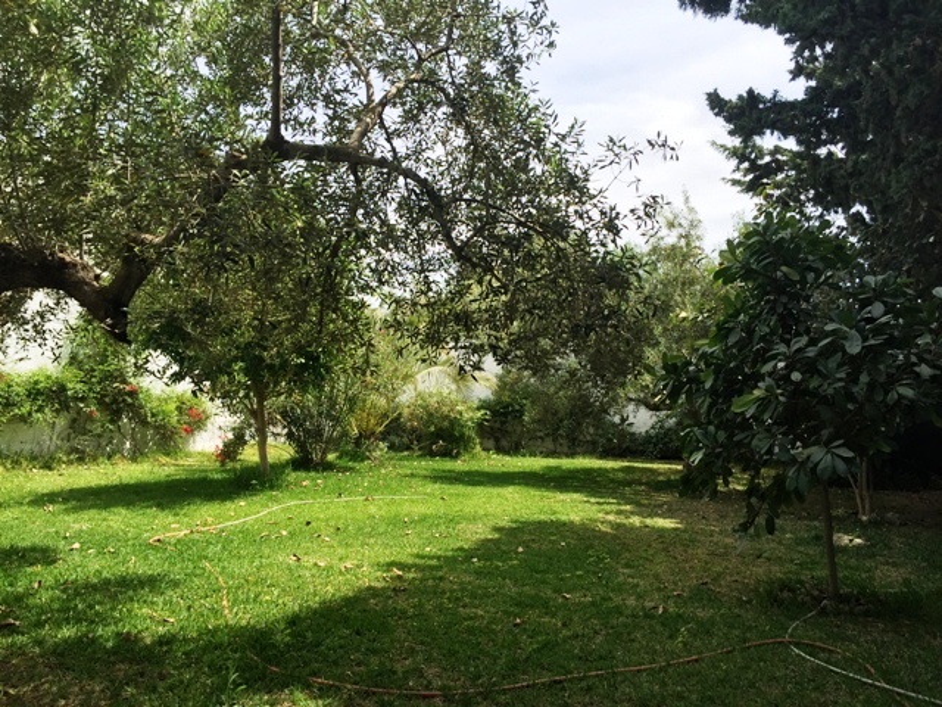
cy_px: 354
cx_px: 471
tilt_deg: +0.3
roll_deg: -0.9
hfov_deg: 61.7
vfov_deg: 48.2
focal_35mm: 29
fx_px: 789
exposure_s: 1/1014
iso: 32
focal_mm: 4.15
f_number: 2.2
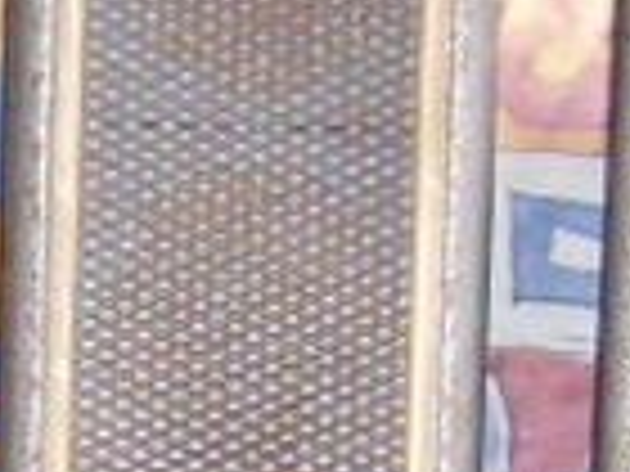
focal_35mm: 250
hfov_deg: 7.8
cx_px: -261
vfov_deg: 5.7
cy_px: 1074
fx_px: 4550
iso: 400
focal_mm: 5.8
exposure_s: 1/45
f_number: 2.8
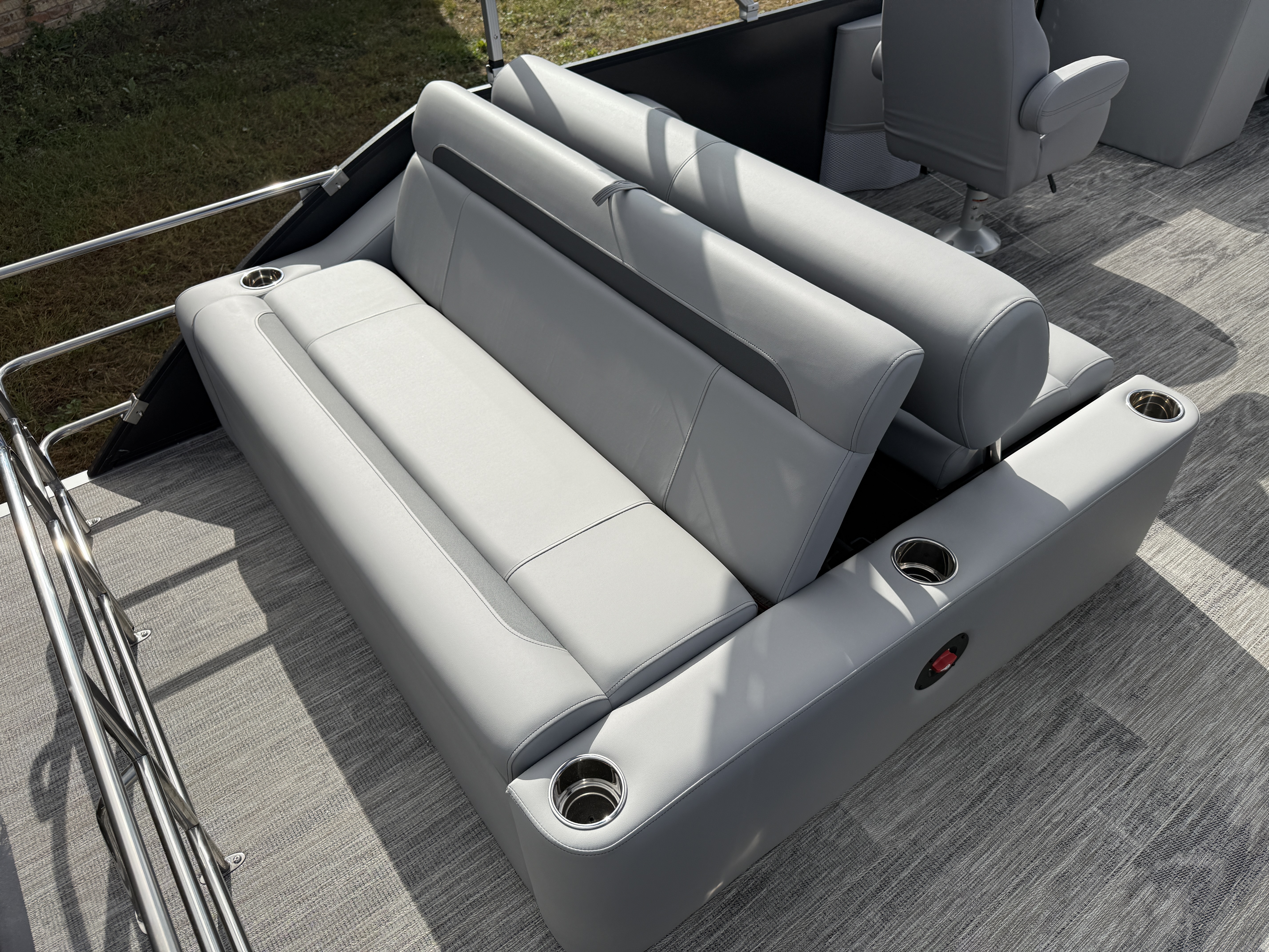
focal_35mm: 24
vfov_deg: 56.8
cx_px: 634
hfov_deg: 71.6
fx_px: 880
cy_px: 476
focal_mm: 6.76
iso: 80
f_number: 1.78
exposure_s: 1/5714
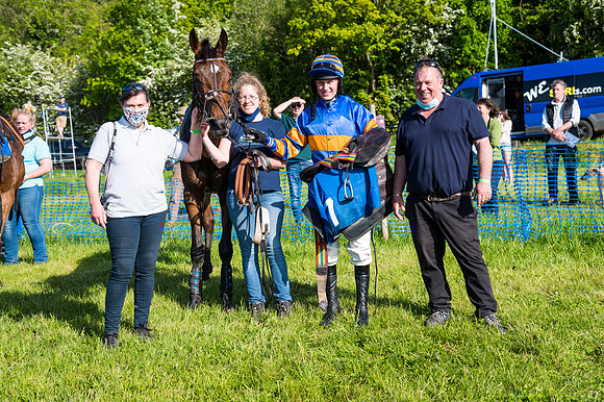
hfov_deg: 38.2
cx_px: 302
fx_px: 872
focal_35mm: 52
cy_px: 201
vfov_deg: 26.0
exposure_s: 1/640
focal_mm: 52
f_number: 5
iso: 250
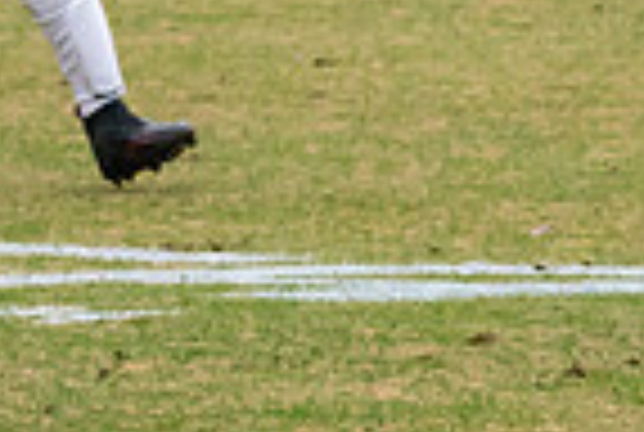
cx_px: -916
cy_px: -167
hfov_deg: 1.9
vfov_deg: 1.3
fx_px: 19575
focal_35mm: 1092
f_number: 5.6
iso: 3200
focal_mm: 130
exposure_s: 1/1000
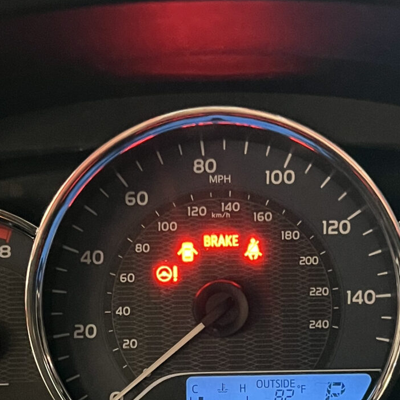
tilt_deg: -22.3
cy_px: 282
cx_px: 246
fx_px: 1098
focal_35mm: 84
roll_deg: +1.5
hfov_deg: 20.6
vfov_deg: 20.5
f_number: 1.5
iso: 640
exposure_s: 1/31
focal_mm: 5.7
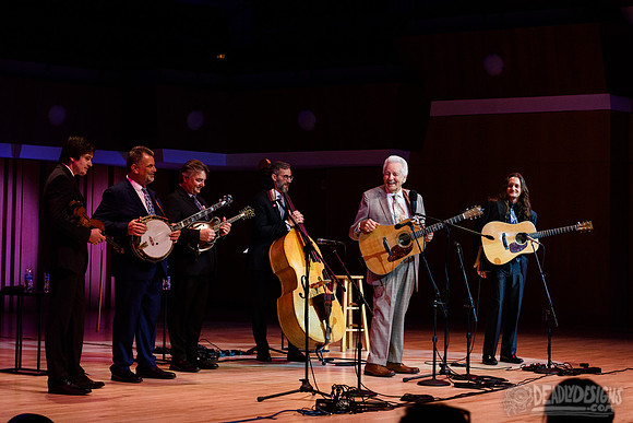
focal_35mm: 79
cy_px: 186
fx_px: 1396
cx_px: 321
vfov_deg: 17.2
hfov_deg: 25.5
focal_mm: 70
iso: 2500
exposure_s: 1/640
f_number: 5
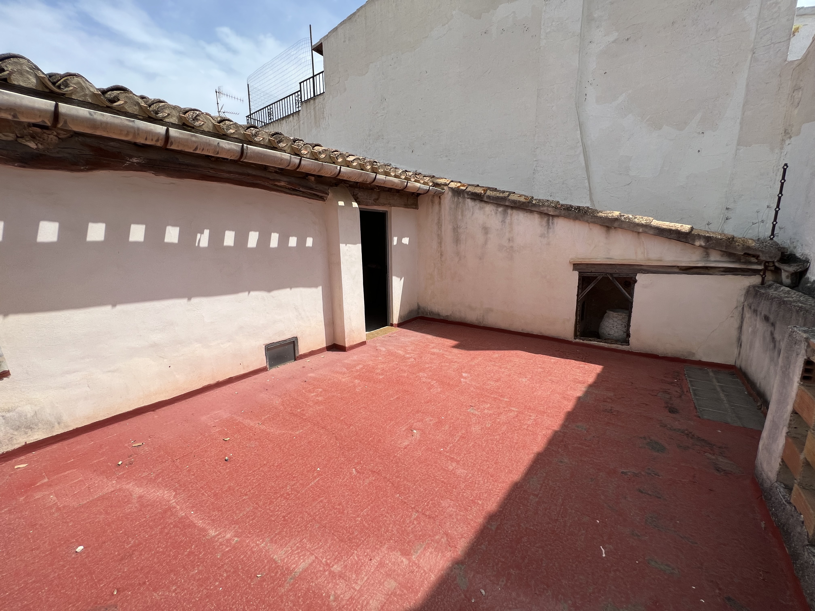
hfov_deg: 106.2
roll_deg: +0.8
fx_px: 306
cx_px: 408
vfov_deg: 89.9
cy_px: 306
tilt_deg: -11.2
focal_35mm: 13
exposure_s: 1/1980
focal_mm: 1.57
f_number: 1.8
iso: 32
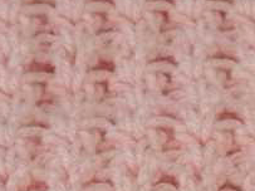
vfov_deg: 4.8
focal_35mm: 303
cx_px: 296
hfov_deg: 6.5
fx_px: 2231
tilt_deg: -52.6
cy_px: 346
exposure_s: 1/121
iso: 64
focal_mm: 6.76
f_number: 1.78
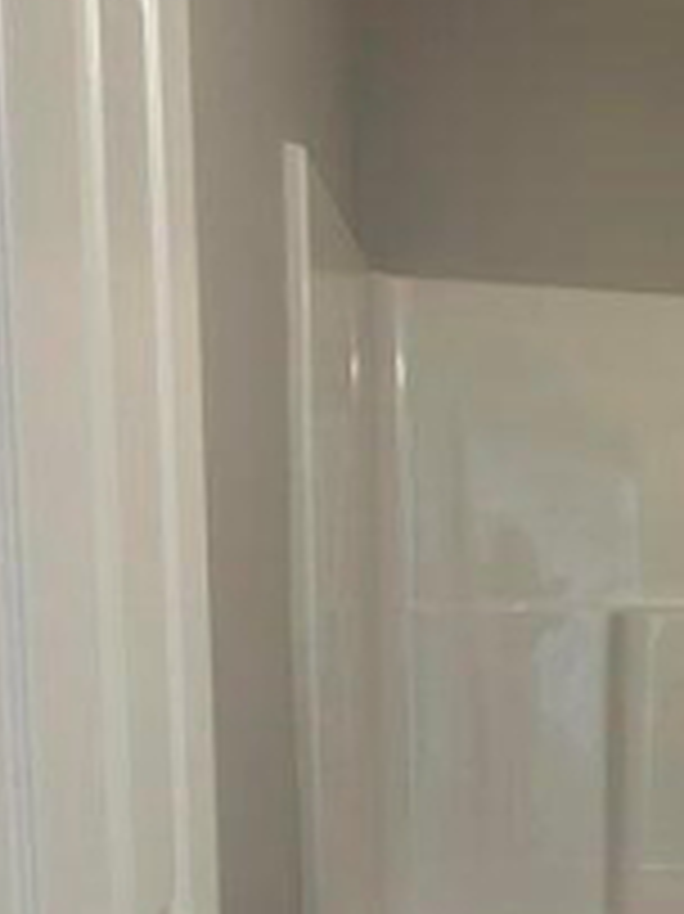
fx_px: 1213
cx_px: 792
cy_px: 675
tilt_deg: -4.2
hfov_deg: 28.1
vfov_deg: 40.2
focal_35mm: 46
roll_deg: -0.9
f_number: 2.2
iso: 200
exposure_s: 1/60
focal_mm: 2.22
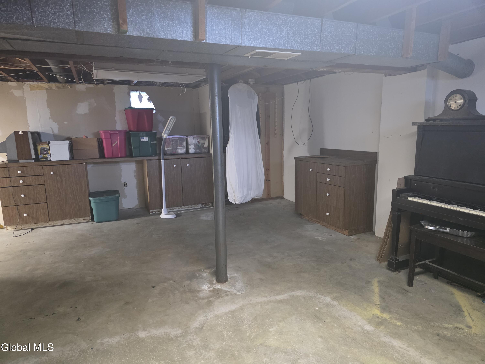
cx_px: 242
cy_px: 182
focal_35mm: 23
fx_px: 322
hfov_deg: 73.9
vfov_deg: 58.9
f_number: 1.7
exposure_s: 1/60
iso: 1250
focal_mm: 6.3
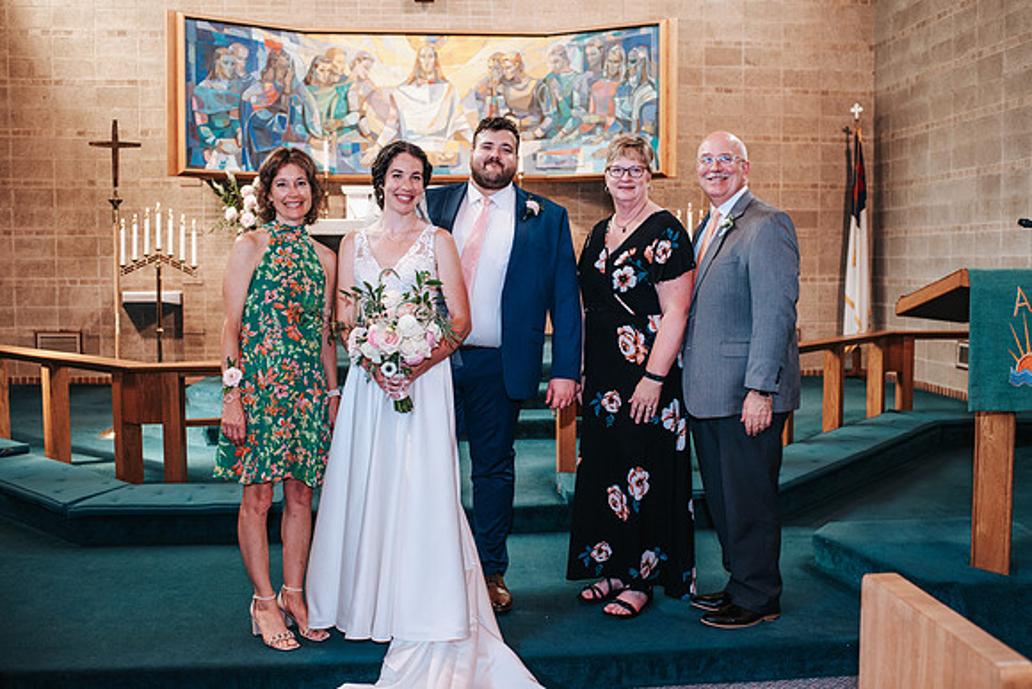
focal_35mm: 36
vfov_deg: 36.8
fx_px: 1036
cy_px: 336
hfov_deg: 53.0
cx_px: 528
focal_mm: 35
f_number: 3.2
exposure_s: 1/125
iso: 1000
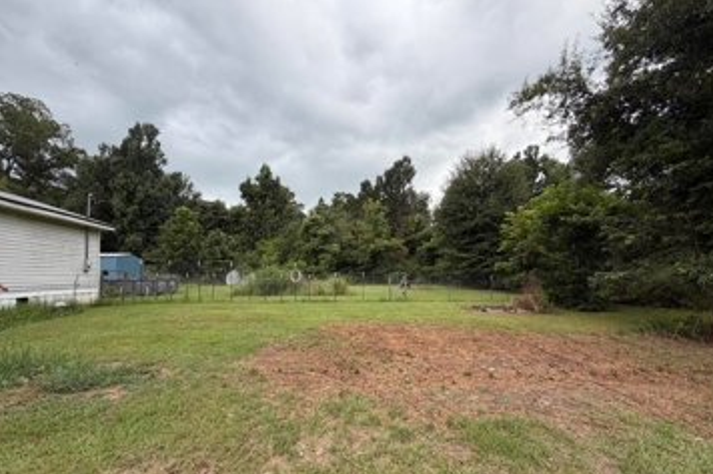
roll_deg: +1.2
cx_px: 366
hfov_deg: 100.4
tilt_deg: +0.2
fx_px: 297
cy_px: 271
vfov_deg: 76.8
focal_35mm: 15
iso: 50
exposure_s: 1/502
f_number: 2.2
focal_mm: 2.22
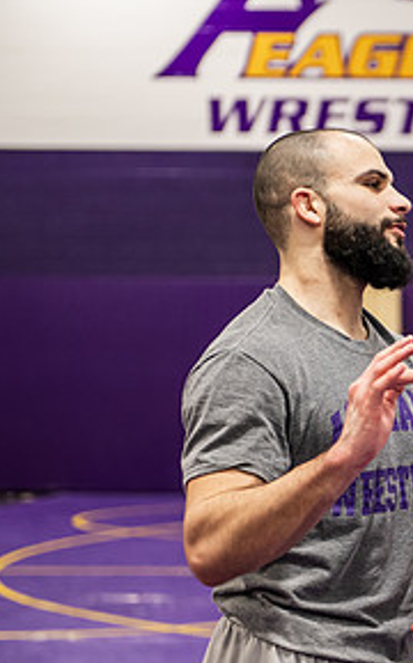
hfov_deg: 10.0
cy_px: 343
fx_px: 2293
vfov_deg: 16.5
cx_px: 580
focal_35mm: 127
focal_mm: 62
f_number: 3.2
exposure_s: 1/160
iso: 1250
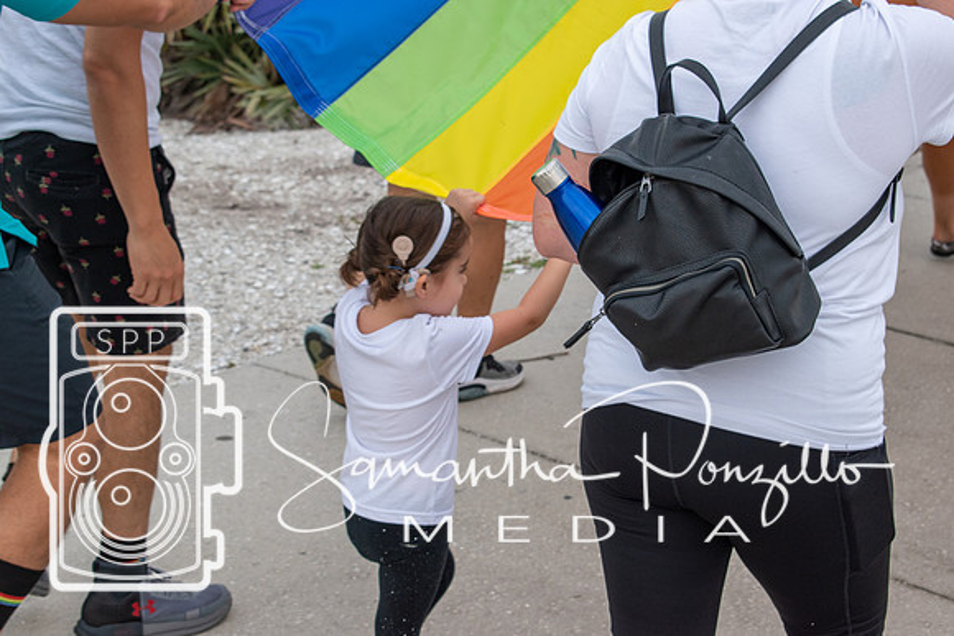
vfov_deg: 18.9
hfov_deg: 28.1
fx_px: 1908
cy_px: 318
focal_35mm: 72
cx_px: 477
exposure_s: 1/250
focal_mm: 48
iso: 400
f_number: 8
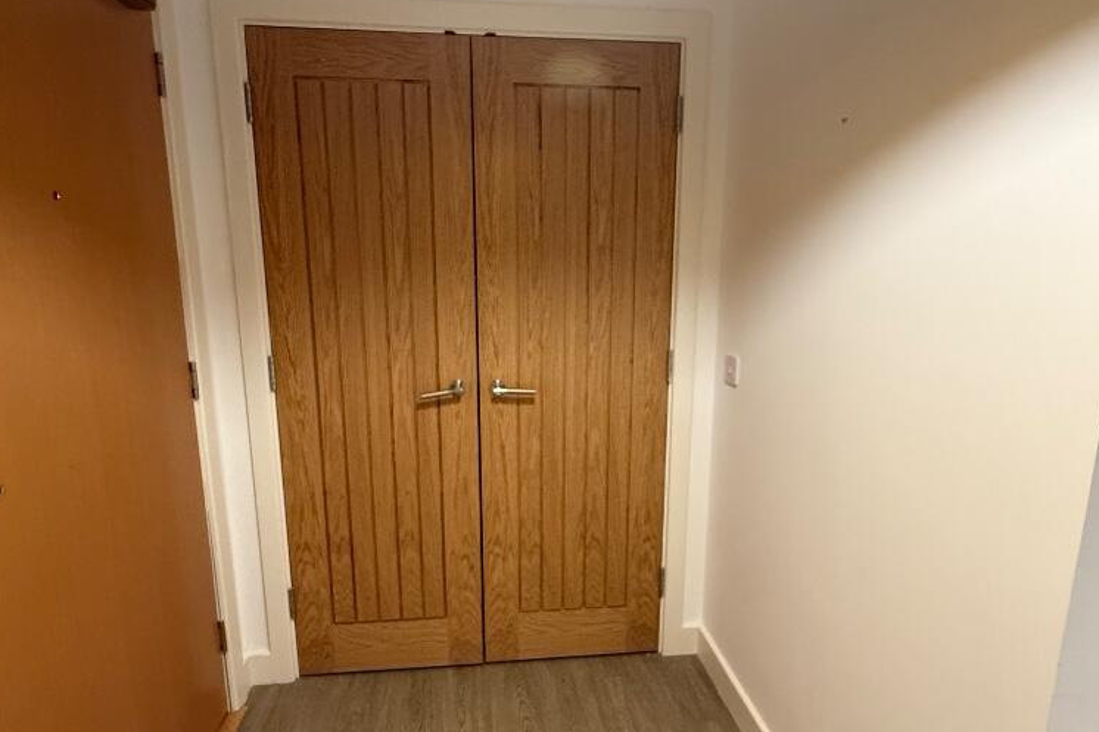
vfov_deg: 61.9
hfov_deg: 84.0
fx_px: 610
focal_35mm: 20
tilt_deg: -10.0
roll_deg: +0.0
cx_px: 551
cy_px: 379
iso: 500
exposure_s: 1/50
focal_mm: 2.22
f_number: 2.2
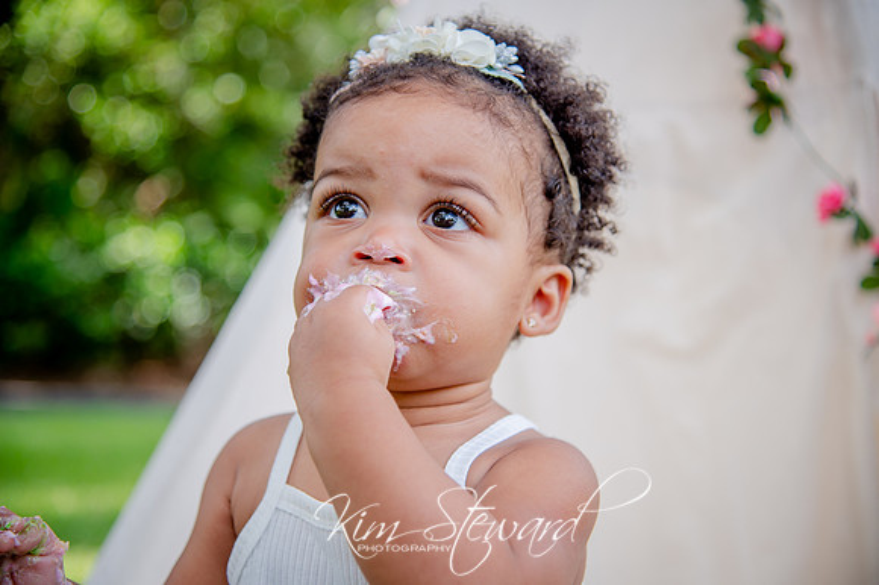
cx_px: 440
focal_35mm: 65
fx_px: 1586
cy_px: 292
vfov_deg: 20.9
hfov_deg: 31.0
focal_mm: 65
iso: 100
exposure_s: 1/200
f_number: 4
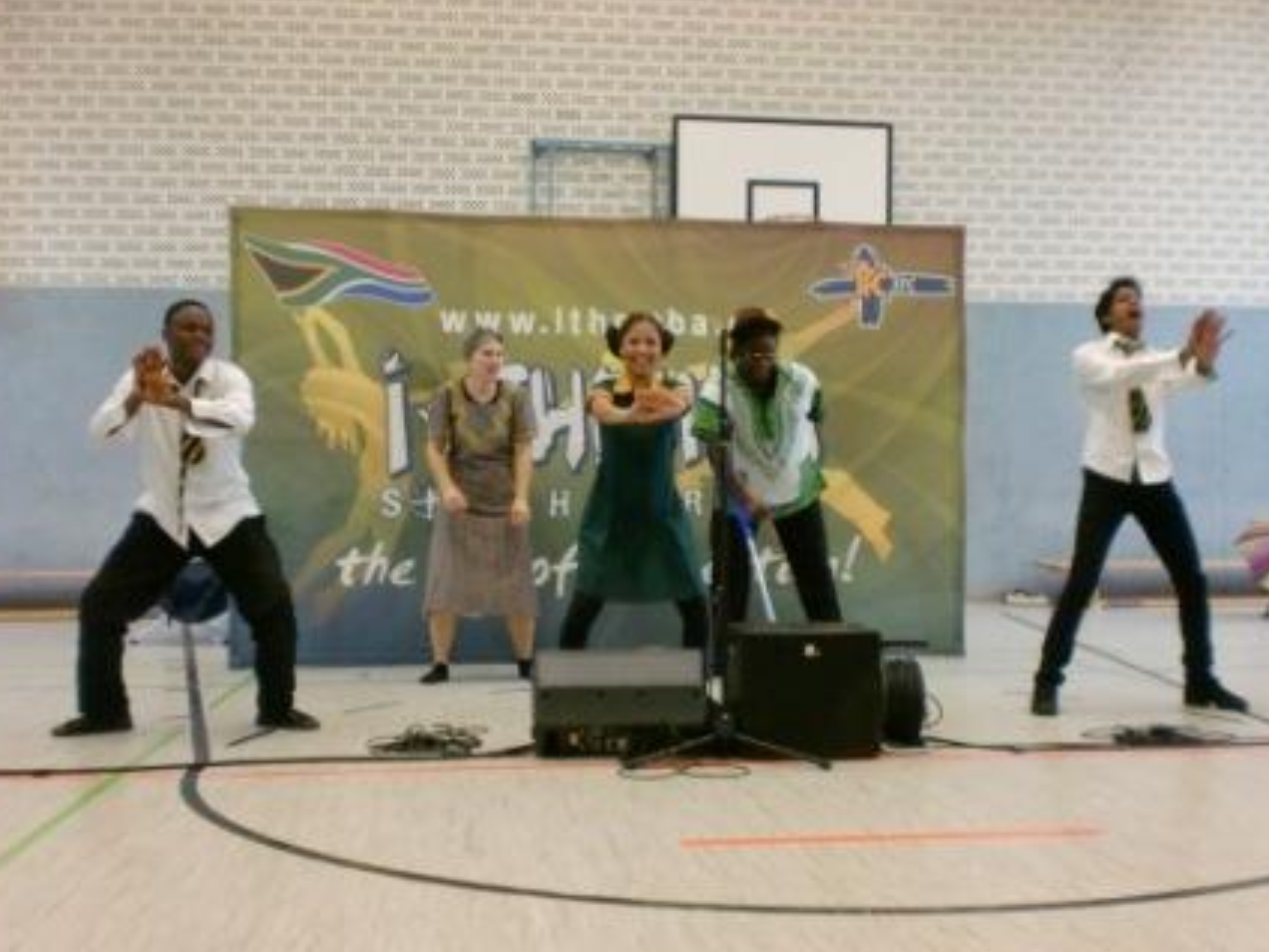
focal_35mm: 37
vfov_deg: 38.7
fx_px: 1356
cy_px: 497
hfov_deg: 50.1
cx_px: 632
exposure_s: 1/60
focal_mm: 6.3
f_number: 3.1
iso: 640
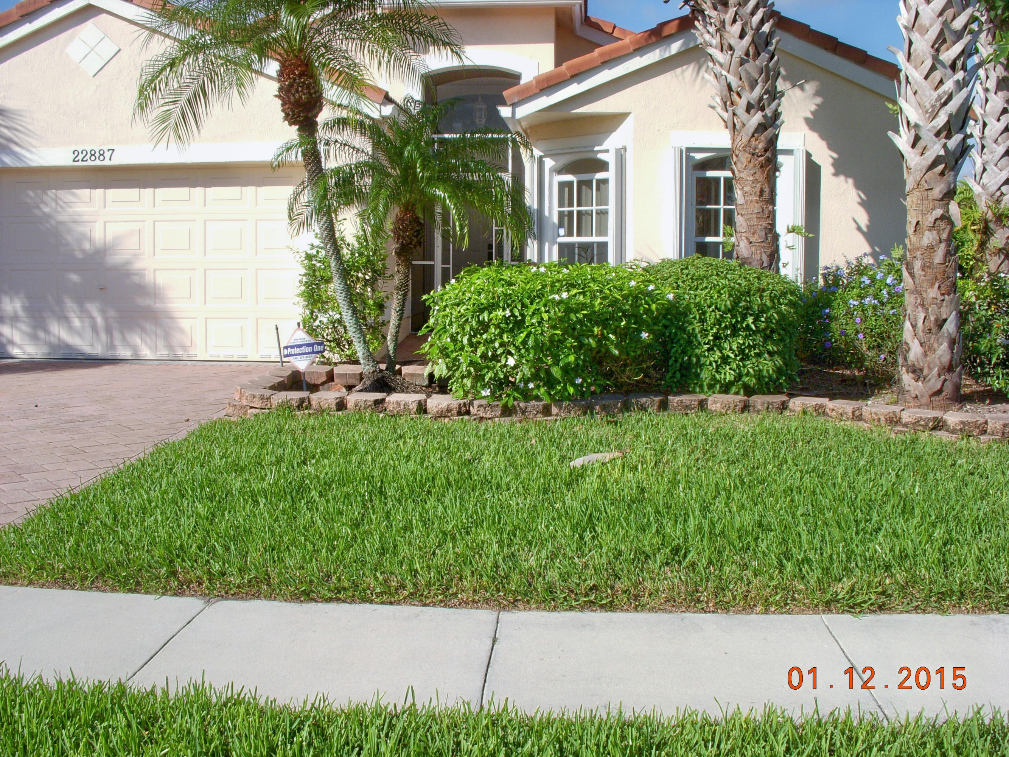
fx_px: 1108
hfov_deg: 49.0
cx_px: 504
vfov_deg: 37.7
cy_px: 378
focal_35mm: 38
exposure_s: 1/320
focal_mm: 6.3
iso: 100
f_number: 6.6
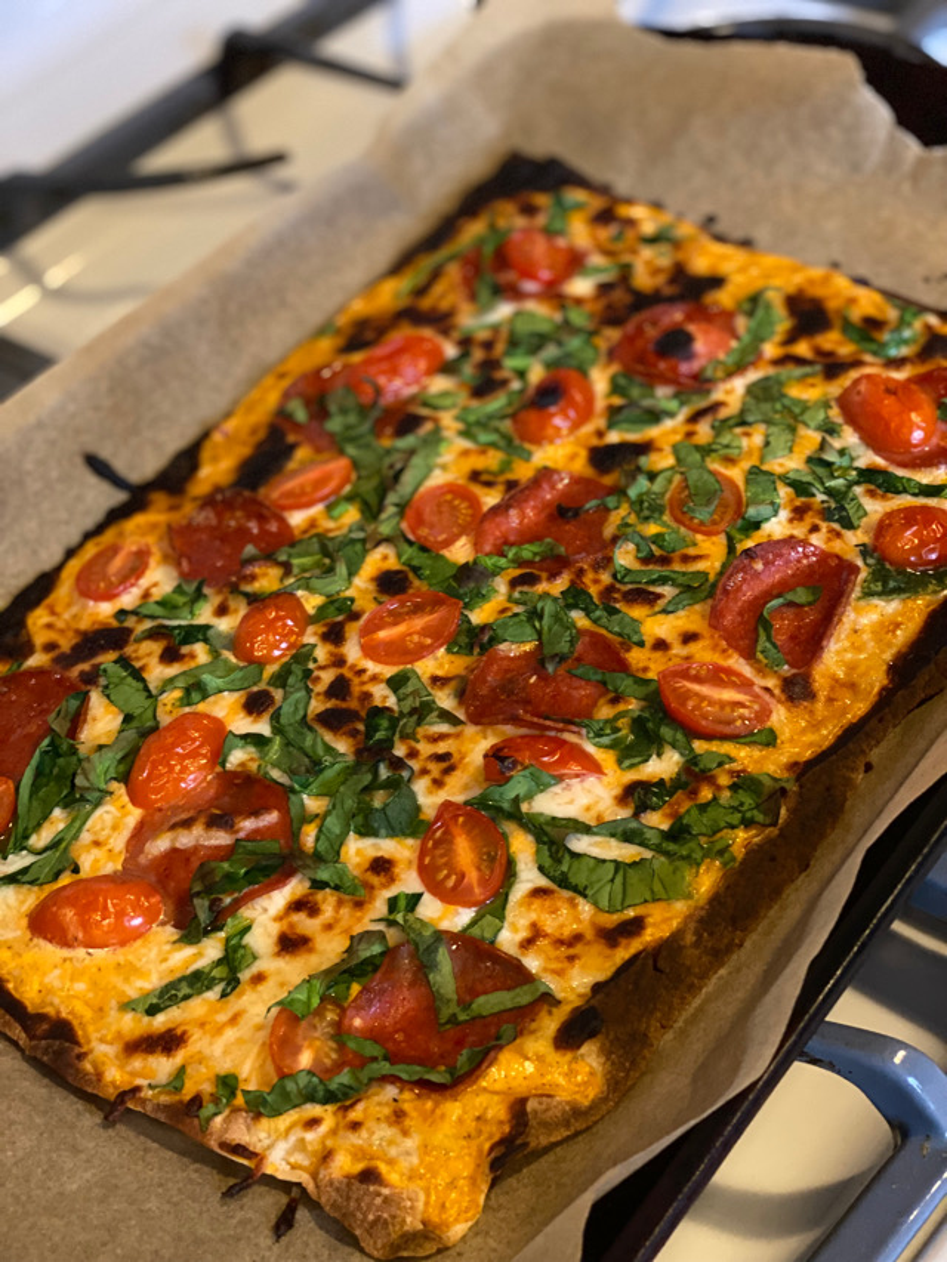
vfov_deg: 36.8
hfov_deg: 28.0
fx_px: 1896
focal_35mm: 52
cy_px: 631
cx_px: 474
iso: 400
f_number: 2
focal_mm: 6
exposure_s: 1/17
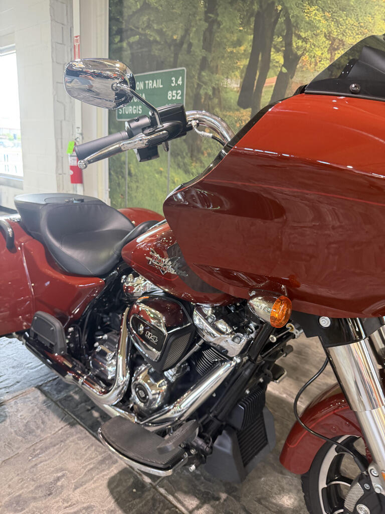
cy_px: 257
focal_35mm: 24
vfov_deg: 71.6
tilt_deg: -13.4
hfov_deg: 56.8
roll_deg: -2.5
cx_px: 192
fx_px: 356
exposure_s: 1/60
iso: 250
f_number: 1.78
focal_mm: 6.76
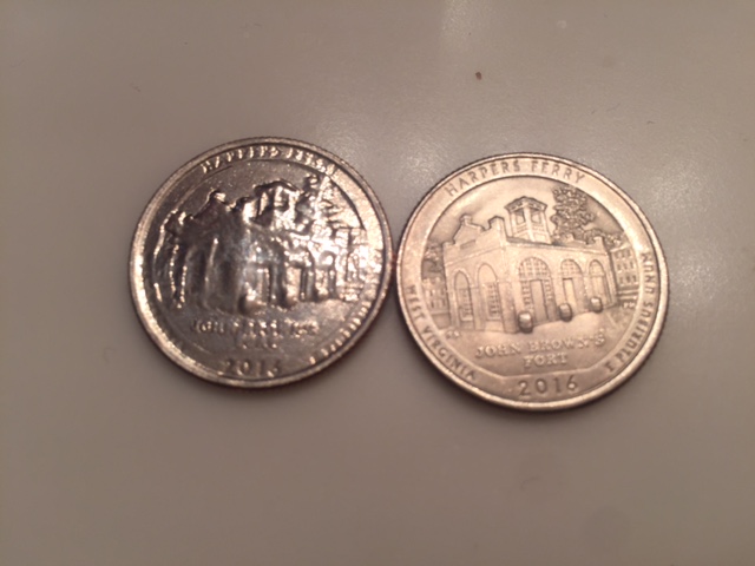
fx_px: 633
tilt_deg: -73.8
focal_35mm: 29
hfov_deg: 61.7
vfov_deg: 48.2
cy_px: 283
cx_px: 378
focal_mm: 4.15
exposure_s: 1/30
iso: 32
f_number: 2.2
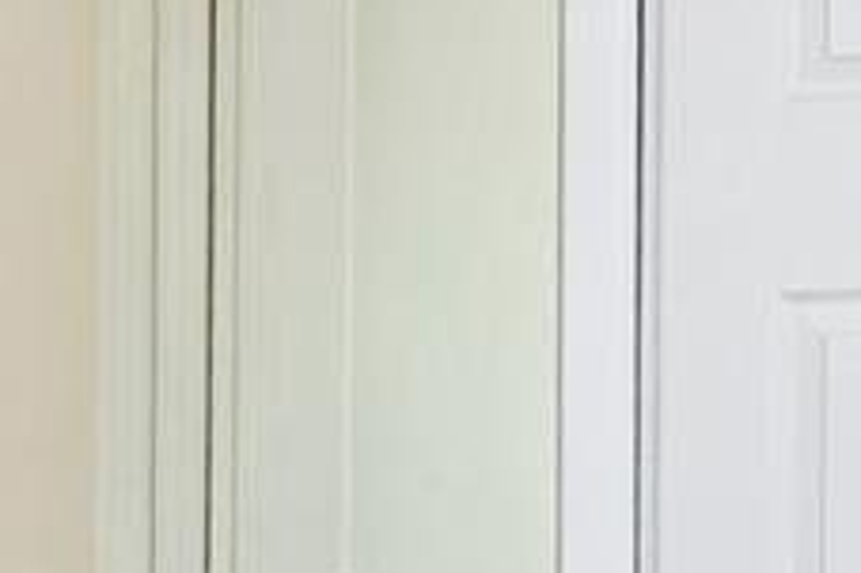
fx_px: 2868
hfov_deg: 12.6
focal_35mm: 120
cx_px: 2177
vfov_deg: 11.3
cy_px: 0
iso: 400
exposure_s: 1/13
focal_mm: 17
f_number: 8
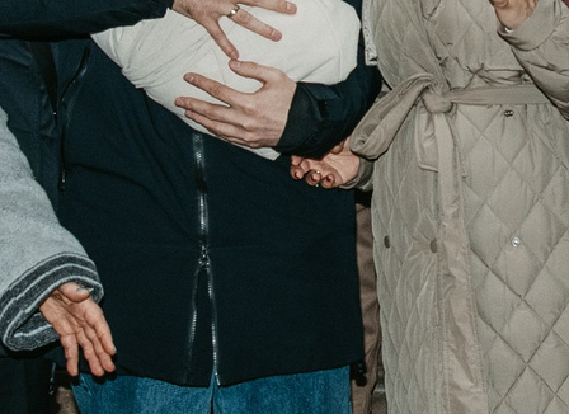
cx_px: 579
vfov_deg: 7.4
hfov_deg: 10.2
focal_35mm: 195
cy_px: -60
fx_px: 3171
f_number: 4
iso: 400
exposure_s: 1/160
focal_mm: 30
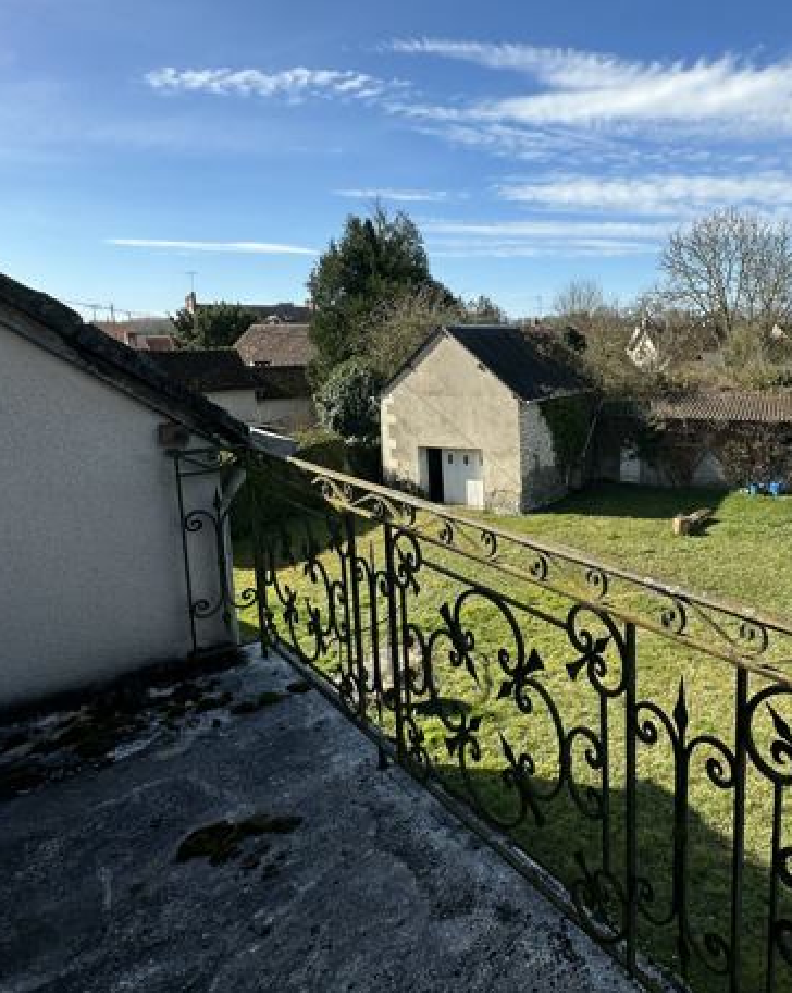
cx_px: 603
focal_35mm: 24
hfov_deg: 55.6
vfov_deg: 70.1
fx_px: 704
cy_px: 440
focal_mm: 2.22
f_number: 2.2
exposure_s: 1/1289
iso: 40
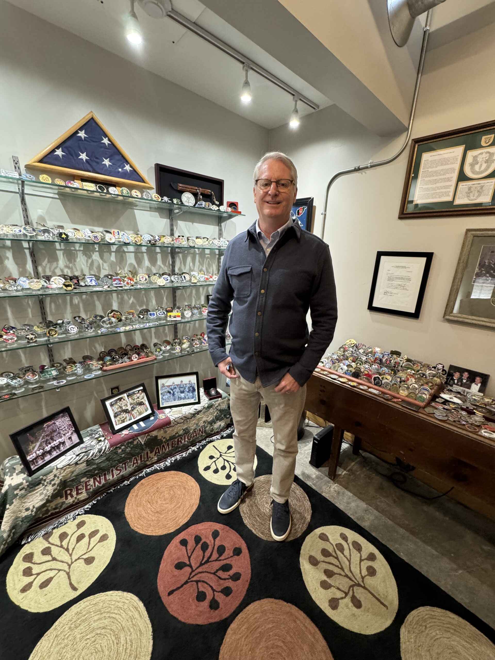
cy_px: 330
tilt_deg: -16.5
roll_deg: -1.8
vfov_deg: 102.1
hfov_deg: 85.7
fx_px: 267
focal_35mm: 14
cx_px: 248
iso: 400
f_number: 2.2
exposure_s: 1/60
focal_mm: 2.22
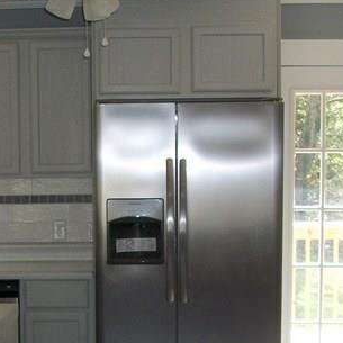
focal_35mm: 95
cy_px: 316
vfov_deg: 18.0
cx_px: 33
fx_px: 1065
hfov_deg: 18.0
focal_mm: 5.7
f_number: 2.9
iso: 80
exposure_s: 1/125
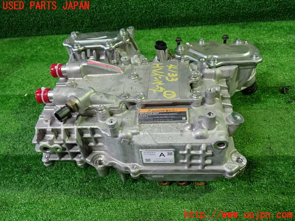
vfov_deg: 46.8
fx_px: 256
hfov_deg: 60.0
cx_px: 148
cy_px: 110
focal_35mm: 30
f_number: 2.3
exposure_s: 1/30
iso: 250
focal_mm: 5.4
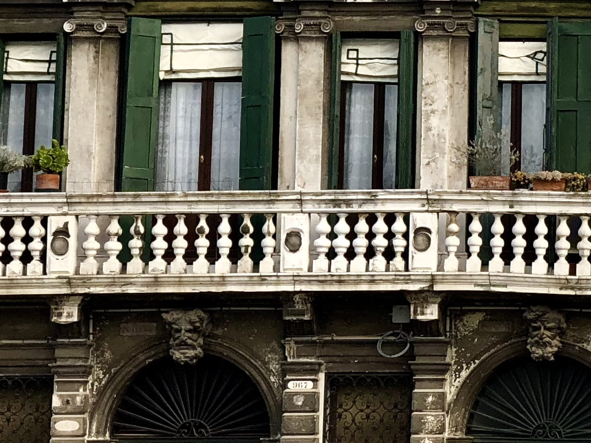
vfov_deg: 8.3
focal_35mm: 178
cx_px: 784
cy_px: 72
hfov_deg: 10.8
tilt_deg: +9.3
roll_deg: -0.3
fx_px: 3038
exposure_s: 1/366
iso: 16
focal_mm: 6
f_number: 2.4
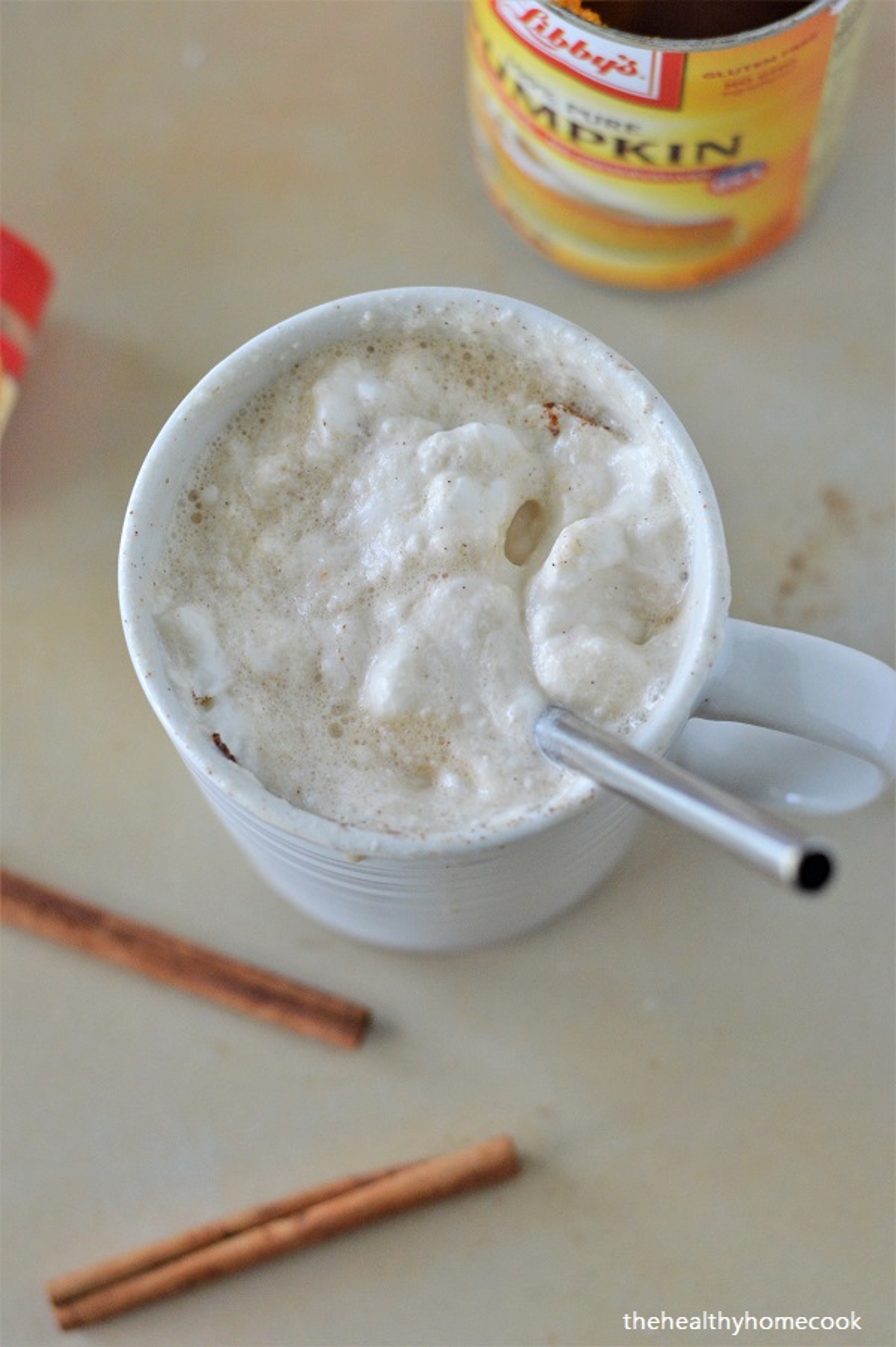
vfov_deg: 27.0
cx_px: 448
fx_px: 2804
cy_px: 674
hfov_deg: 18.2
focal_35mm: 75
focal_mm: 50
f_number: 2.8
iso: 1250
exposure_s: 1/500
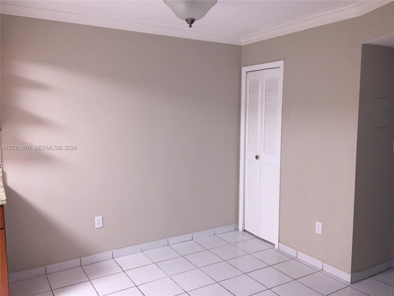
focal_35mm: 29
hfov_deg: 61.7
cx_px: 197
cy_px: 148
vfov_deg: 48.2
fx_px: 330
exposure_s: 1/30
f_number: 2.2
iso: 160
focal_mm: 4.15
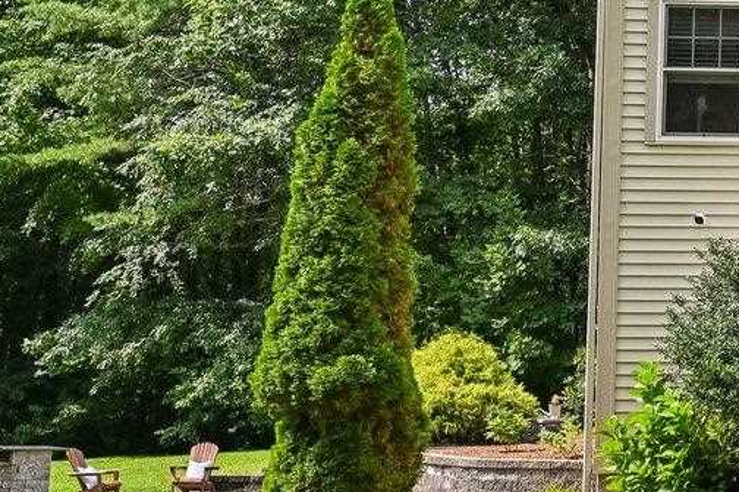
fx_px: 2504
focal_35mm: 122
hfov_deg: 15.3
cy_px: -10
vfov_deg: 11.1
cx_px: 1169
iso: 400
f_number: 8
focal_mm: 30
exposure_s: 1/500
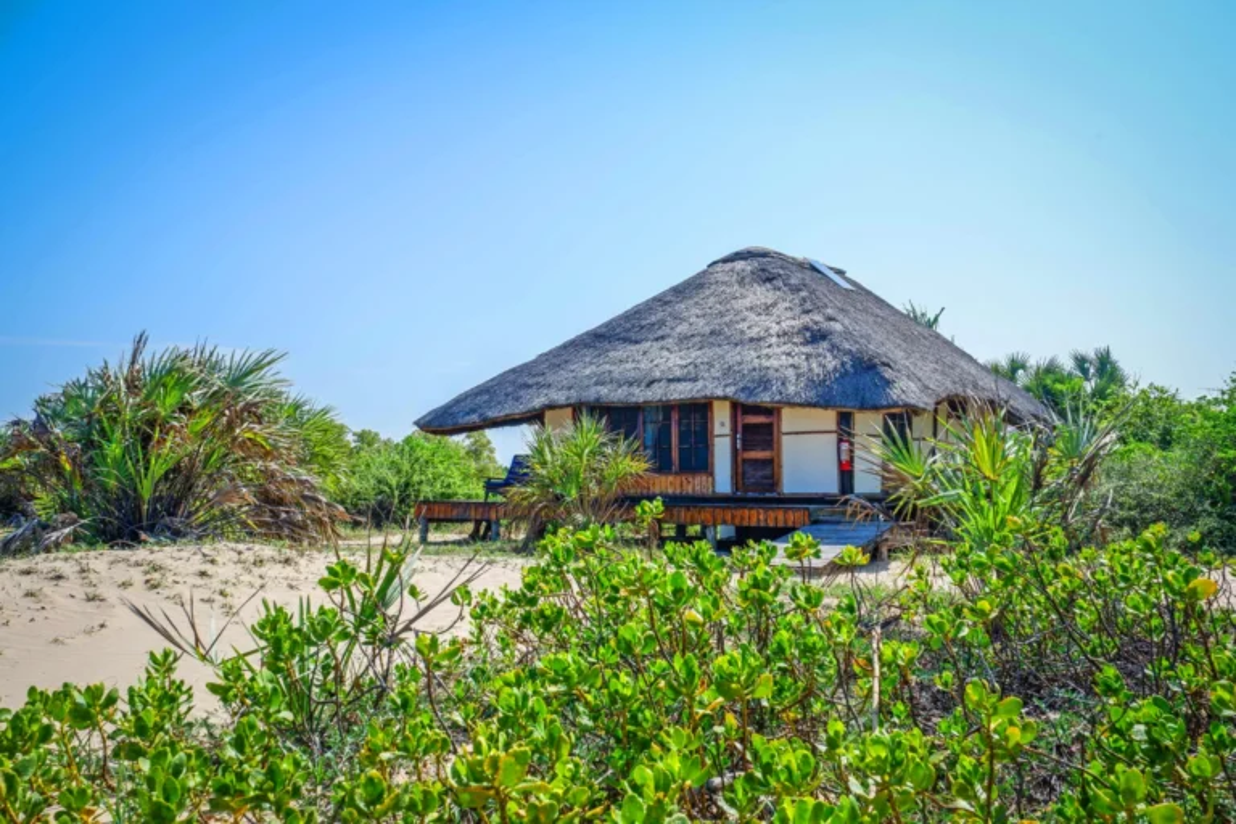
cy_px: 412
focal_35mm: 30
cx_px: 618
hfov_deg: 61.9
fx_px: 1030
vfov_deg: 43.6
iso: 200
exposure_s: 1/450
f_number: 9
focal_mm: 20.6
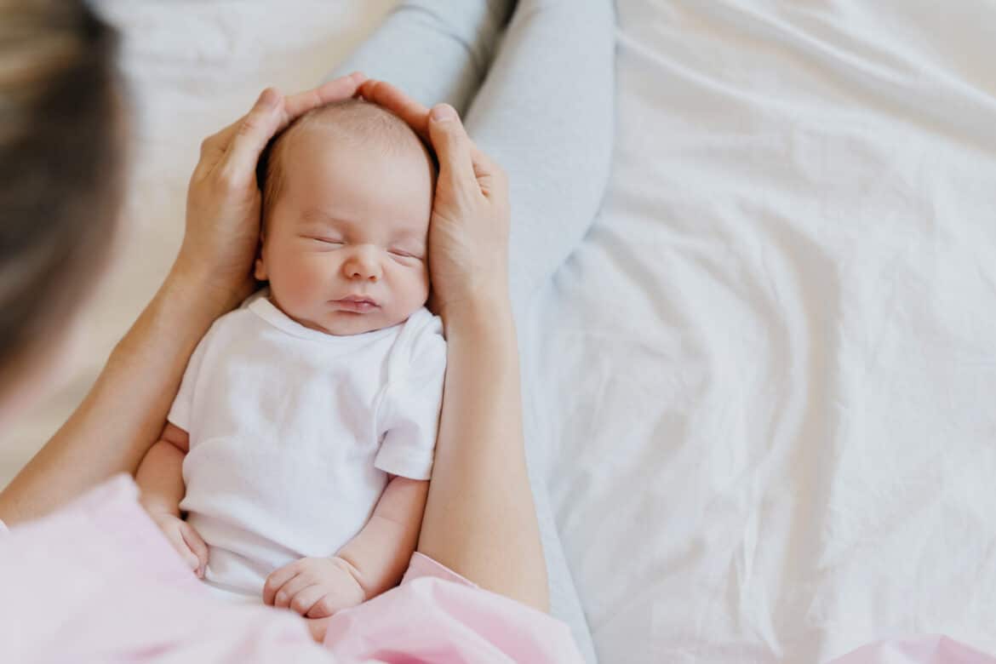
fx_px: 1549
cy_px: 332
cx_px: 498
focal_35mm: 56
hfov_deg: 35.6
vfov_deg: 24.2
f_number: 4
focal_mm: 56
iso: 200
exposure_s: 1/60
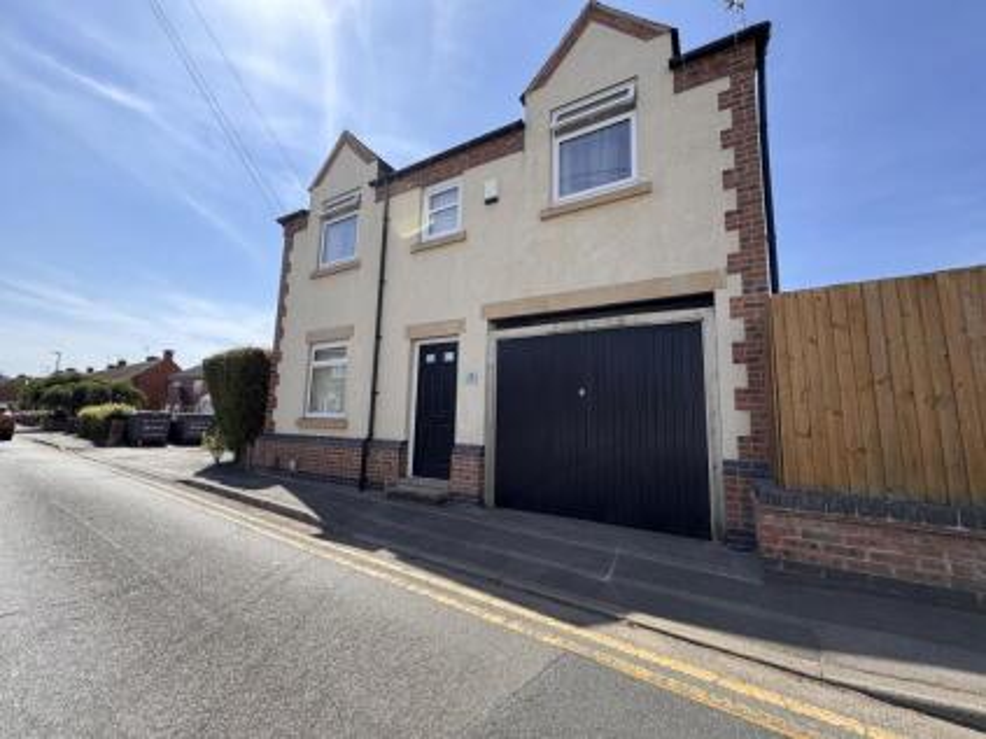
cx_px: 493
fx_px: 399
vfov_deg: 85.6
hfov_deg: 102.1
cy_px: 370
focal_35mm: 14
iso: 50
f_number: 2.2
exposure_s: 1/1020
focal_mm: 2.22
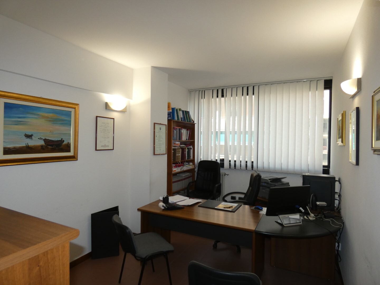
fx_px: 220
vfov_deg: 66.0
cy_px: 142
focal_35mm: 20
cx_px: 190
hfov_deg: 81.7
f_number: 2.8
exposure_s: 1/60
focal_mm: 3.6
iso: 200
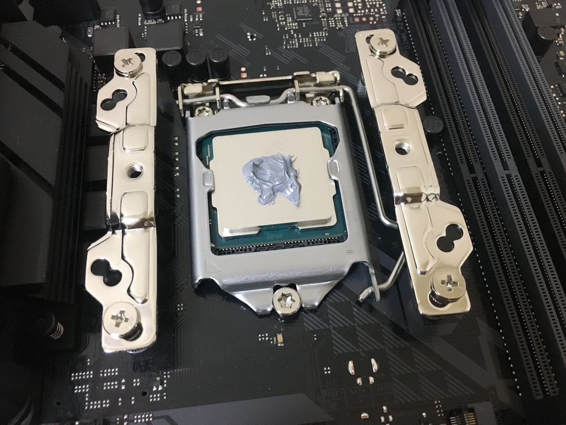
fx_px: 474
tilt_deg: -62.0
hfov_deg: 61.7
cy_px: 212
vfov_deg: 48.2
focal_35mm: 29
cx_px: 283
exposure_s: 1/30
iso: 200
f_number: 2.2
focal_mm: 4.15
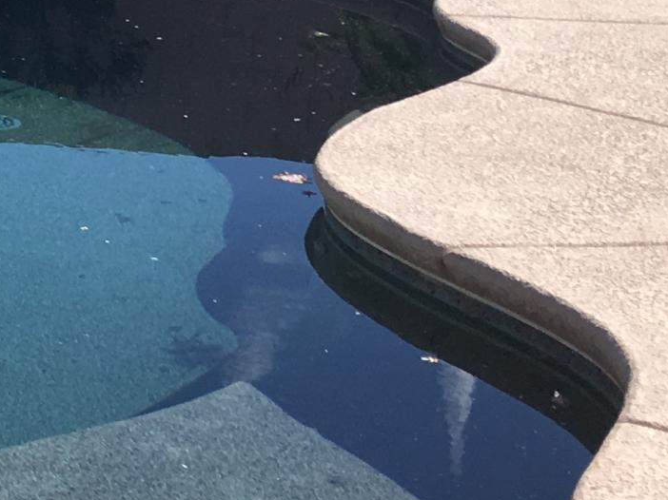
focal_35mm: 124
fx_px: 2392
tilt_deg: -16.2
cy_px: 272
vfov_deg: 11.9
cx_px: -528
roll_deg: -1.1
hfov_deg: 14.1
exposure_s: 1/2079
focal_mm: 4.15
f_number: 2.2
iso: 25
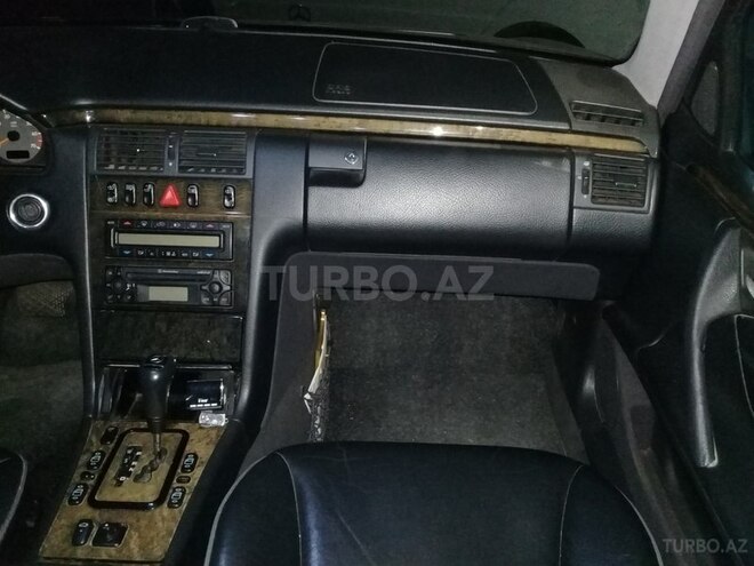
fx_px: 675
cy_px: 283
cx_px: 377
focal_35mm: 31
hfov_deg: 58.4
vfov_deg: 45.4
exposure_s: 1/20
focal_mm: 3.3
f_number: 2.2
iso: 640
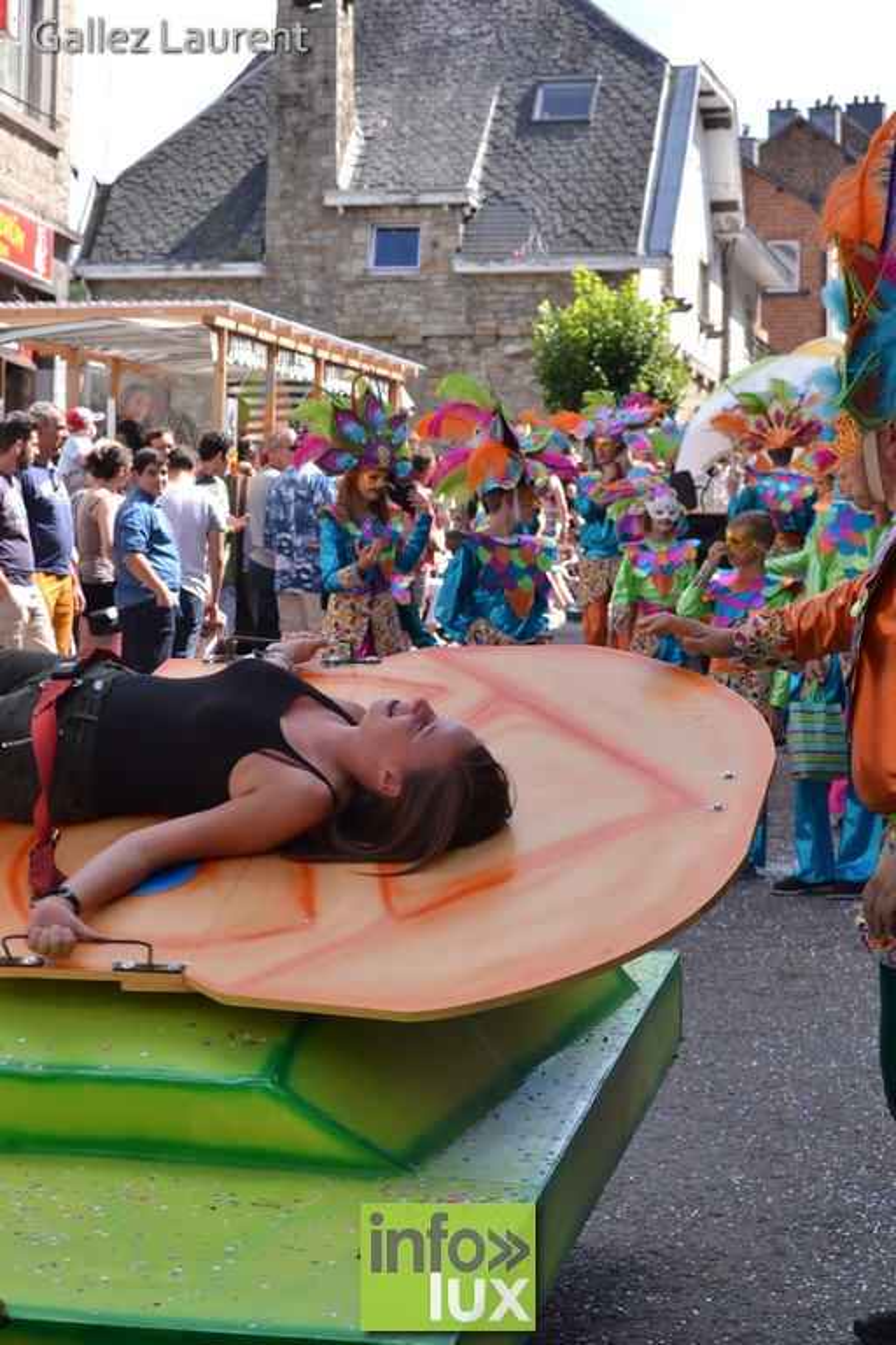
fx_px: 2800
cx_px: 448
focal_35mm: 75
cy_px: 672
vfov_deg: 27.0
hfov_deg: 18.2
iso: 200
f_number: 7.1
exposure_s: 1/200
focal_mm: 50
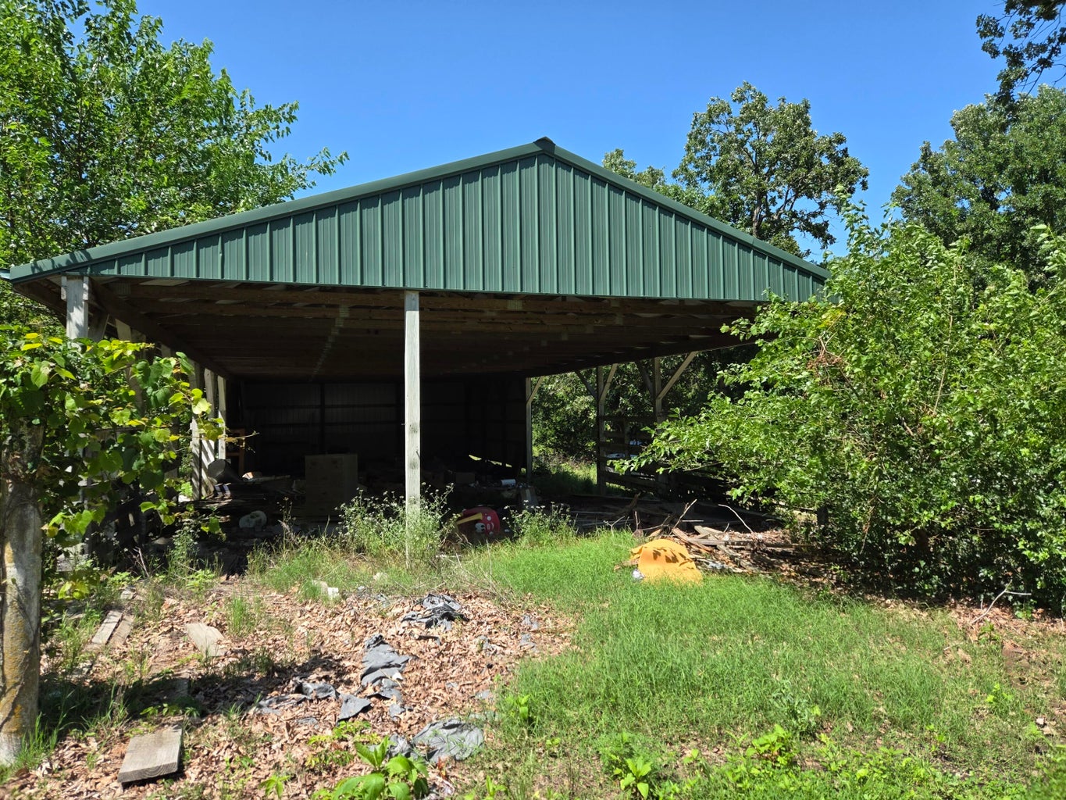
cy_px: 400
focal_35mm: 23
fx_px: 708
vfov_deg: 58.9
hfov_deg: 73.9
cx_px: 533
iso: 80
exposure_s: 1/2921
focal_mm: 5.4
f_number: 1.8
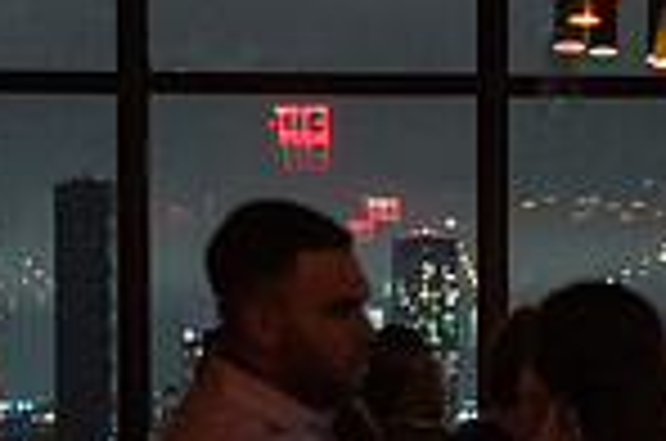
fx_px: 2548
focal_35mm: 138
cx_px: 558
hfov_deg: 14.8
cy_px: 470
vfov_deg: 9.8
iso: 8000
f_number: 2.2
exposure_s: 1/160
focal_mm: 35
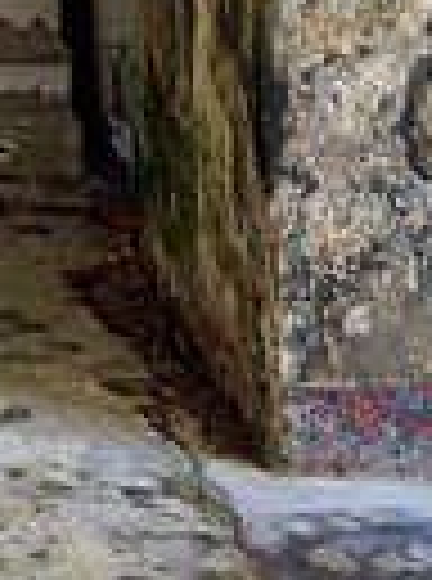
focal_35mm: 112
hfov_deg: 12.4
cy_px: -580
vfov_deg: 14.6
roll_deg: -2.3
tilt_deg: +6.5
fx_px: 1873
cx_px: -248
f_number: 1.78
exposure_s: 1/172
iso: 80
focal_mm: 6.86
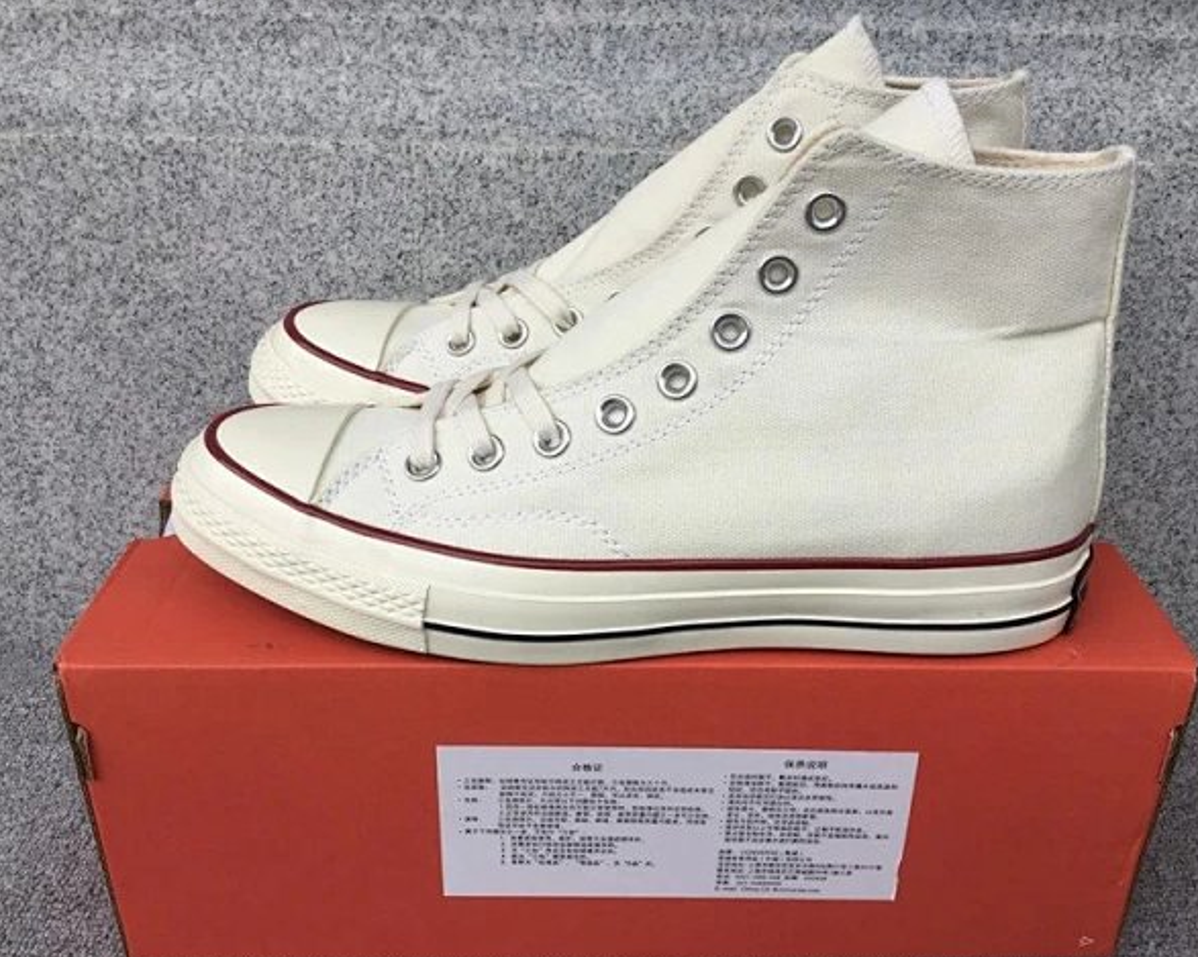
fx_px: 1169
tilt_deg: -26.0
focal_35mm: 33
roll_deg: -1.0
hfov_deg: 54.2
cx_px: 616
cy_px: 480
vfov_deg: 44.5
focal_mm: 3.3
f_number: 2.4
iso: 25
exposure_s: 1/161
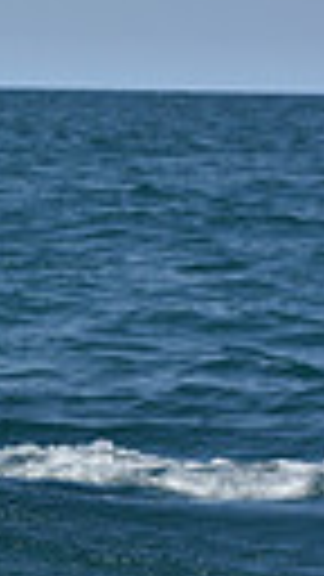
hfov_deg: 2.5
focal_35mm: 473
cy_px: -245
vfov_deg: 4.5
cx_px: -950
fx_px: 7224
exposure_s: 1/1600
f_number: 8
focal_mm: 100
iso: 250
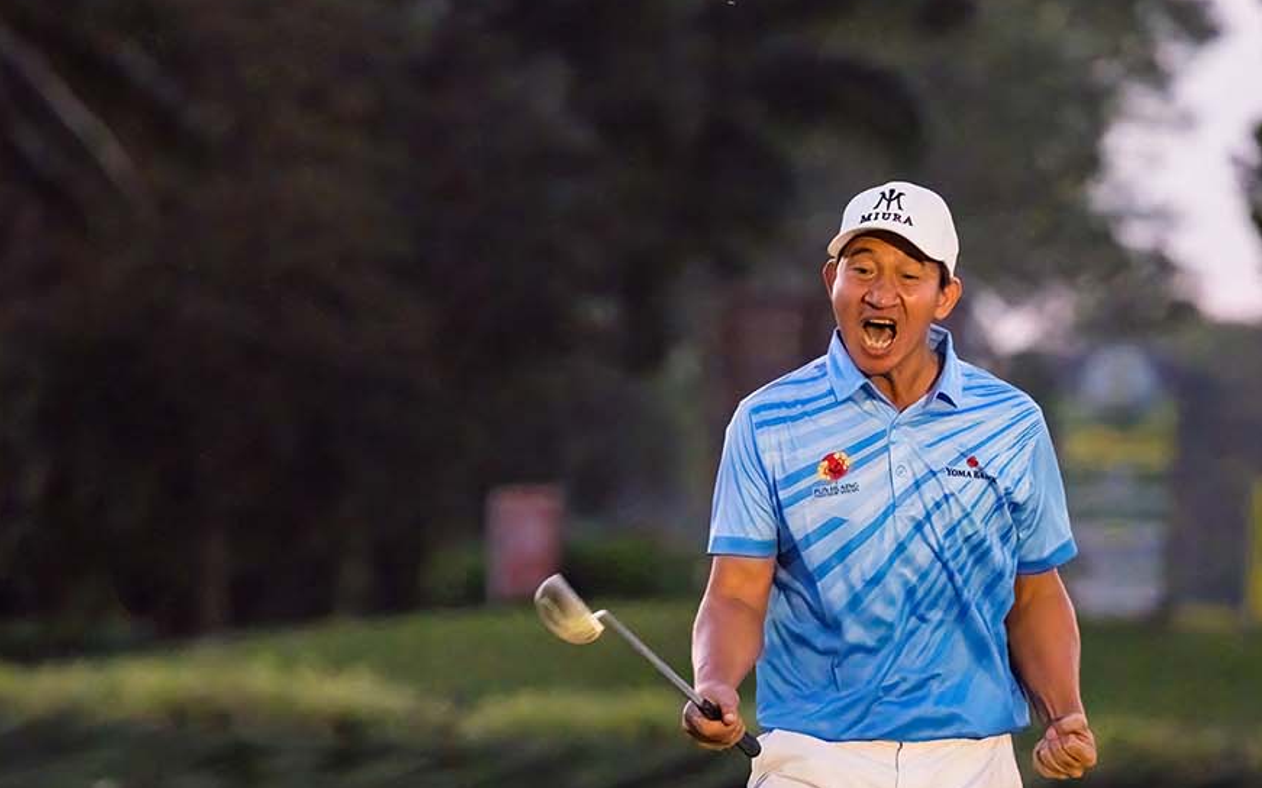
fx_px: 8115
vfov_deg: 5.5
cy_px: 795
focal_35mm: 236
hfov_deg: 8.9
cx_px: 687
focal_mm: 140
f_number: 2.8
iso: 22800
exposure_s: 1/250
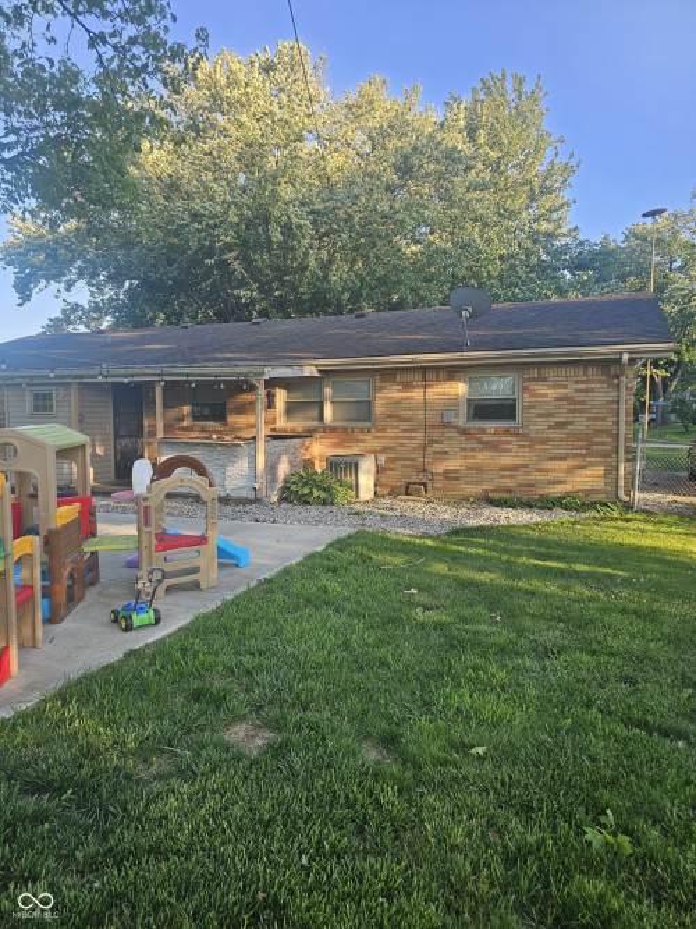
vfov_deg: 73.9
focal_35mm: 23
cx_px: 348
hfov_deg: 58.9
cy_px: 464
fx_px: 617
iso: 32
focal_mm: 6.3
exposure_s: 1/180
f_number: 1.7
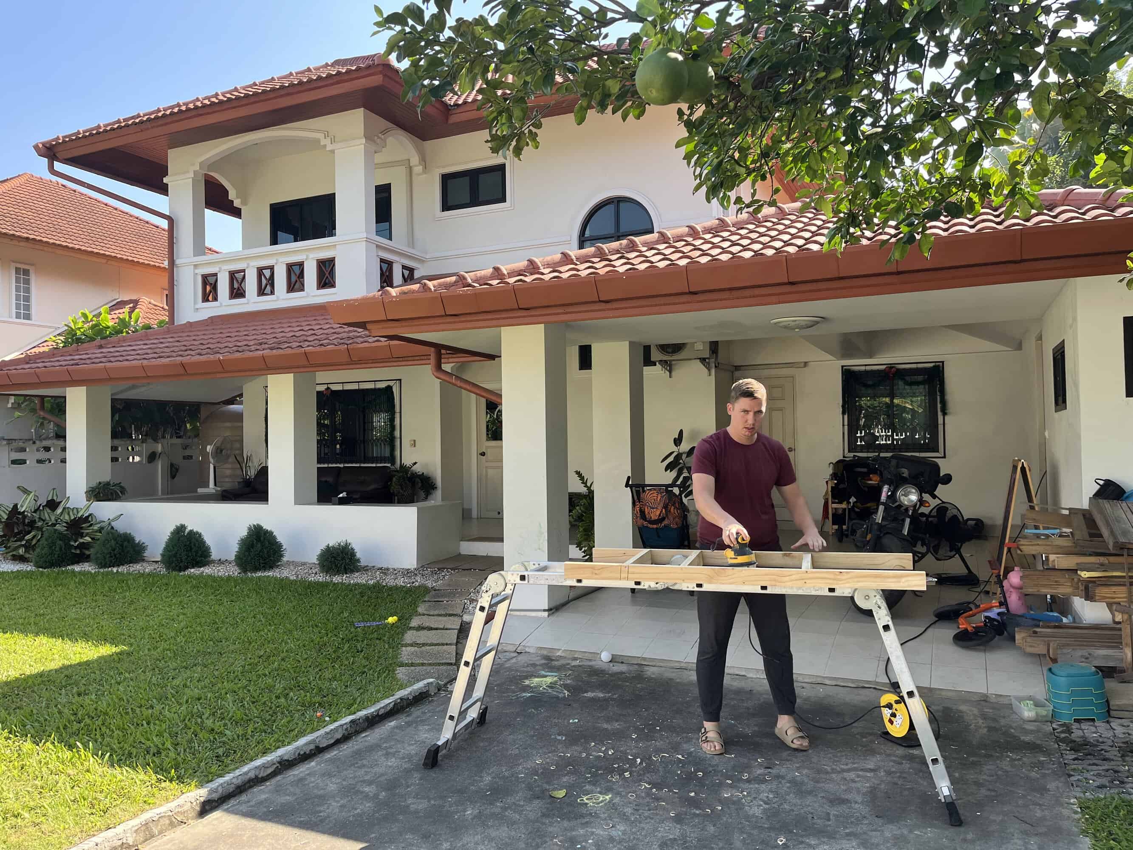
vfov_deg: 53.1
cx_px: 566
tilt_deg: +1.3
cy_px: 425
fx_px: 851
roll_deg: +1.4
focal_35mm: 26
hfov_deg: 67.3
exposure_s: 1/598
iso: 50
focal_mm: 5.1
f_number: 1.6
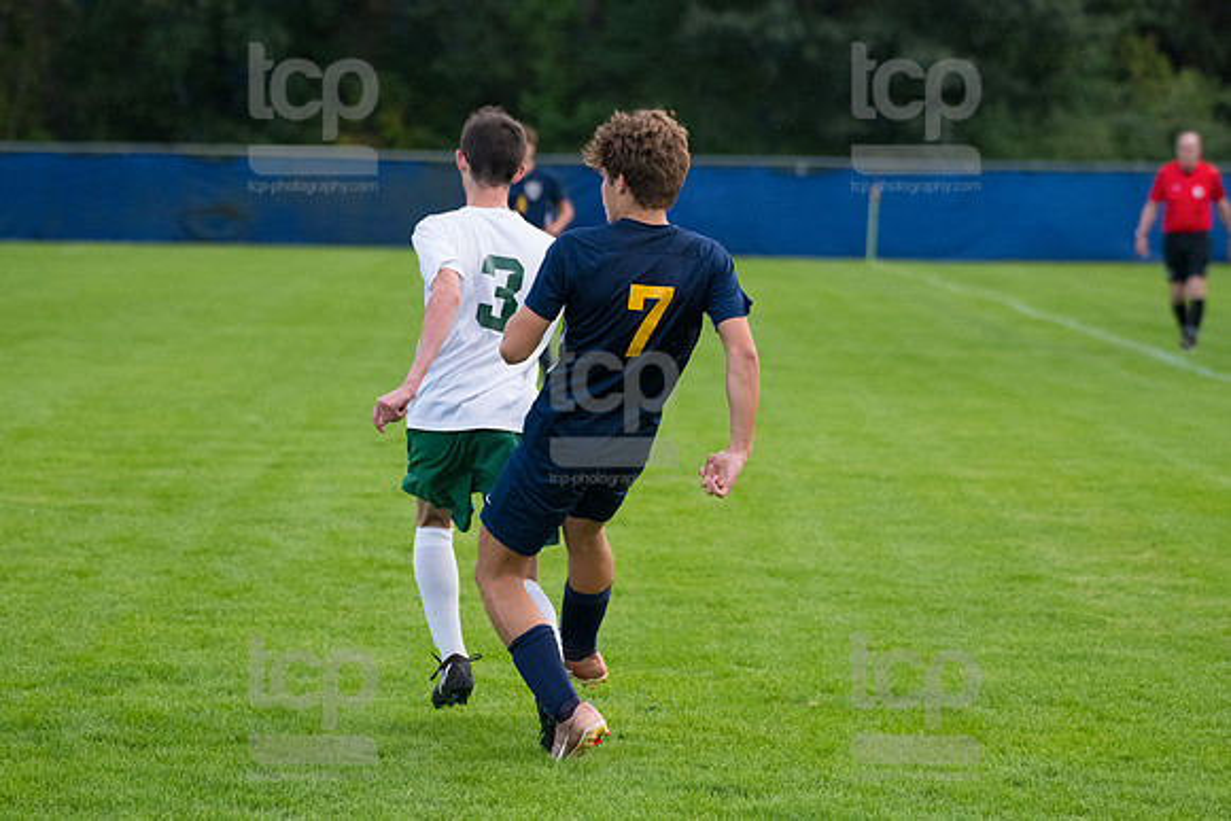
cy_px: 410
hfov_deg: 10.3
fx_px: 6840
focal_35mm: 200
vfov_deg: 6.9
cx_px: 616
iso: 3200
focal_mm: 200
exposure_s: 1/2000
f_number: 5.6
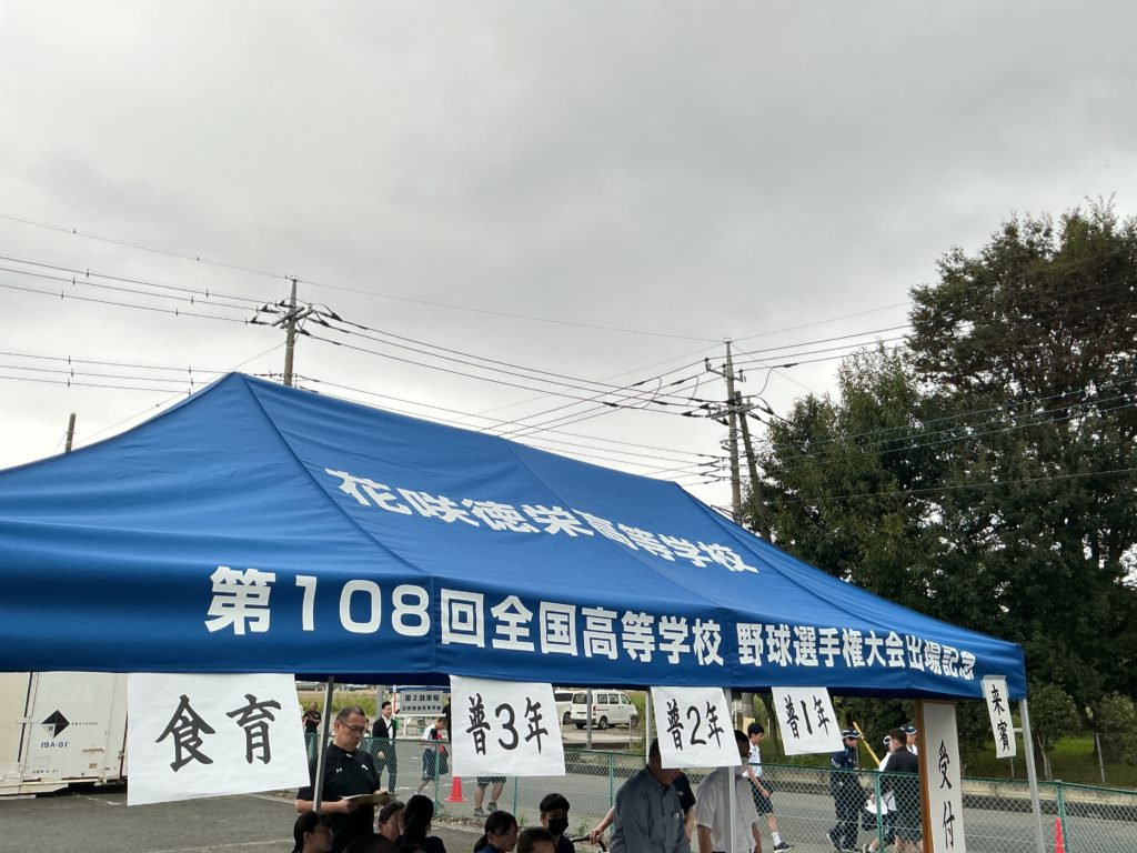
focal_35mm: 29
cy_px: 426
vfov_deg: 48.2
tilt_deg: +15.2
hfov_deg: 61.7
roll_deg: +0.0
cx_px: 568
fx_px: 953
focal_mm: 3
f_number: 1.8
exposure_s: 1/151
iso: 20
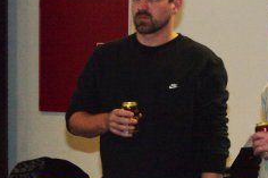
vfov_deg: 7.1
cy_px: 144
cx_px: -134
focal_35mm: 193
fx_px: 1436
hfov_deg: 10.3
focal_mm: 38
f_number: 4.5
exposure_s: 1/60
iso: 800
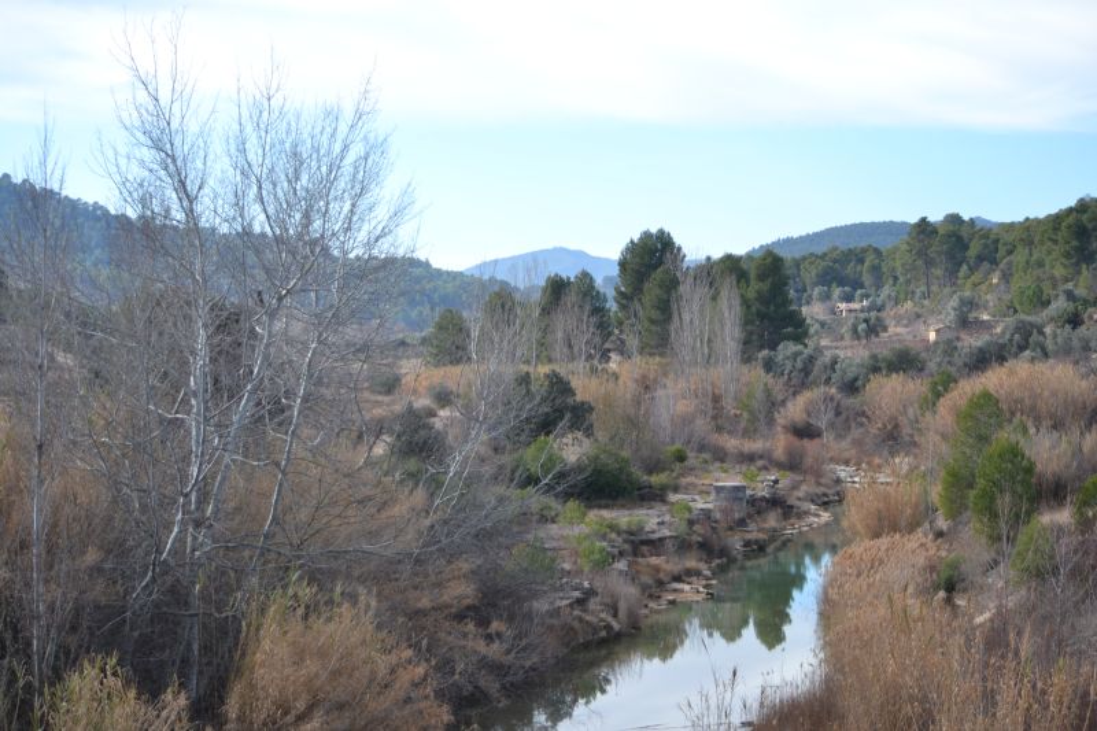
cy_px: 366
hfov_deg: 24.6
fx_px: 2513
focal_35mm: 82
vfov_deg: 16.5
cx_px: 548
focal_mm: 55
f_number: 4.5
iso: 100
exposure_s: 1/320
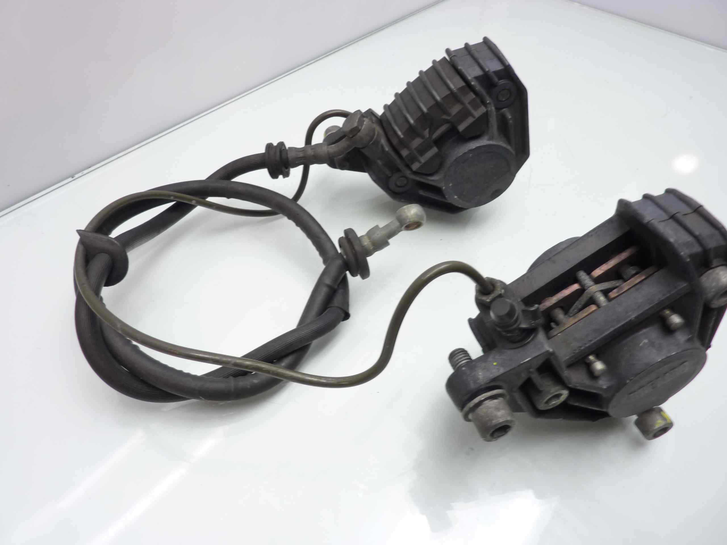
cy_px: 272
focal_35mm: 25
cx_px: 364
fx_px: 525
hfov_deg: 69.4
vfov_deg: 54.9
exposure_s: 1/10
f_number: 3.3
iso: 125
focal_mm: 4.1
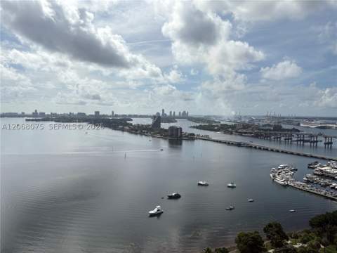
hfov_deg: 67.3
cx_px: 168
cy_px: 126
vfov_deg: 53.1
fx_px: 253
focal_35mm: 26
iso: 50
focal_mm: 5.96
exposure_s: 1/10101
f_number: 1.6
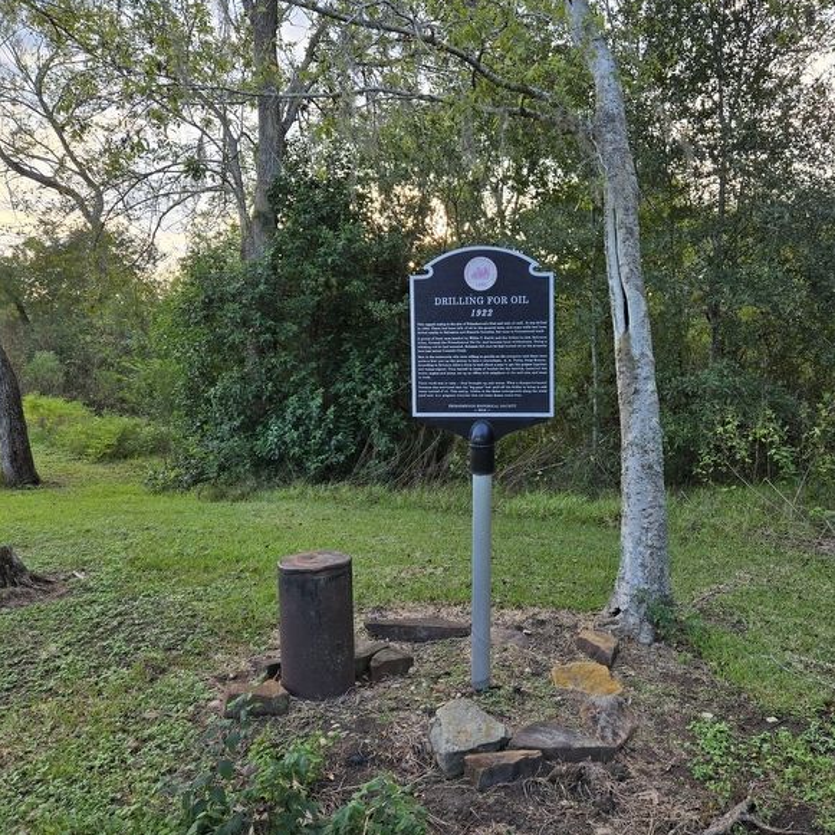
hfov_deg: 56.9
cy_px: 411
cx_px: 494
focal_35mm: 28
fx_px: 764
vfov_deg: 57.3
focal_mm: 5.4
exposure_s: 1/287
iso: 25
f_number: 1.8
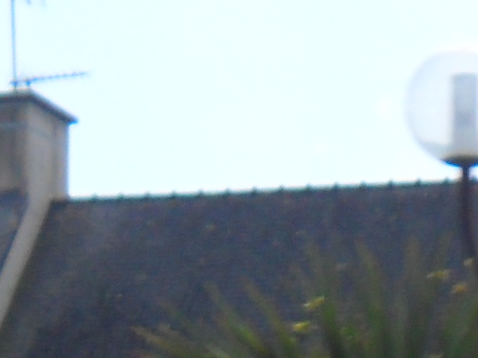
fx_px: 3079
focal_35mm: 223
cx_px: 258
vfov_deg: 6.5
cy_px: 692
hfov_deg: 8.9
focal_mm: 6.3
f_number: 7.6
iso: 80
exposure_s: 1/180
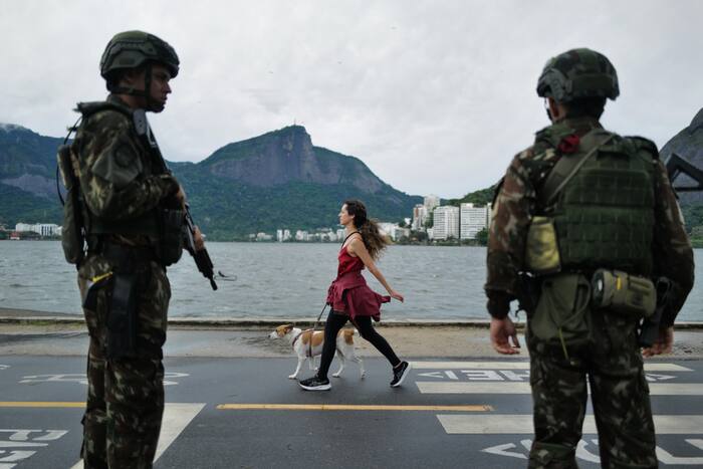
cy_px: 234
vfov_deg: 46.4
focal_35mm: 28
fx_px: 547
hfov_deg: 65.5
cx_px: 352
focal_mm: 28
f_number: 1.7
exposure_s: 1/12500
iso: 800
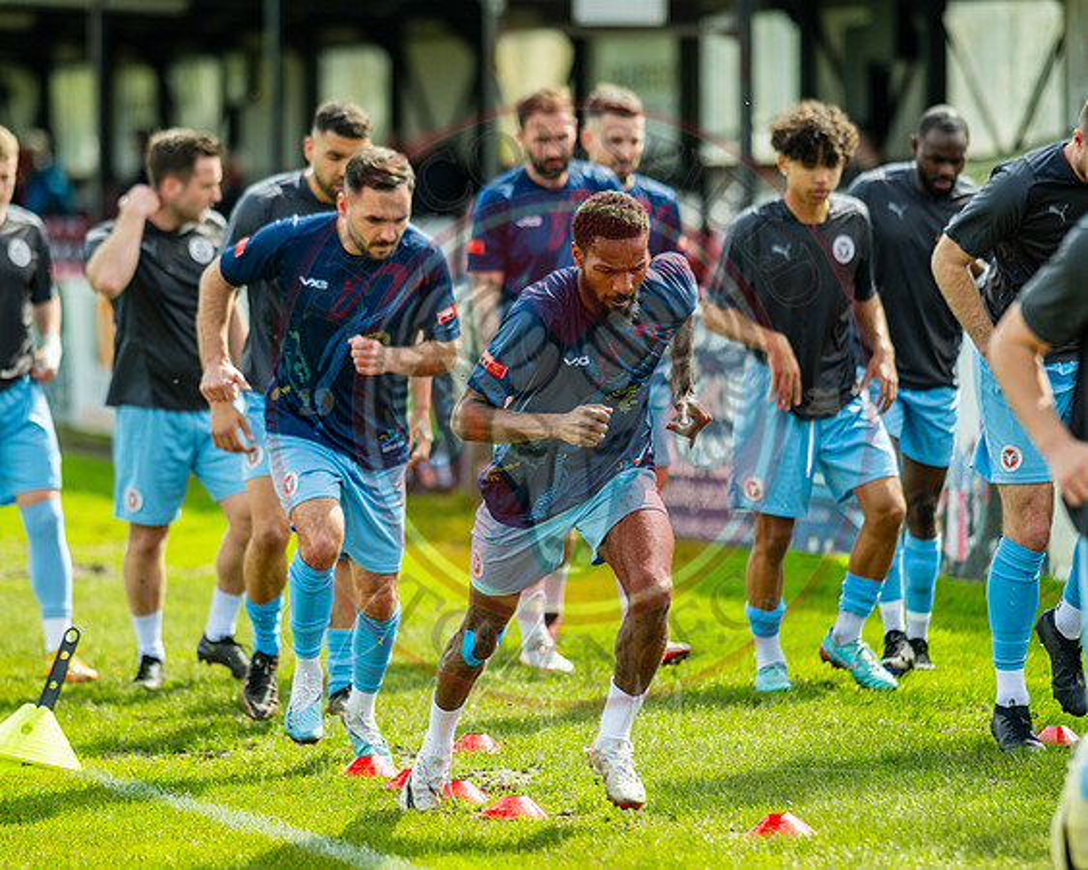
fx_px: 7326
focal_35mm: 228
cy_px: 435
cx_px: 517
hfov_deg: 8.5
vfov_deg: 6.8
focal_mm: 135
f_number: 1.8
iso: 100
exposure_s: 1/1600
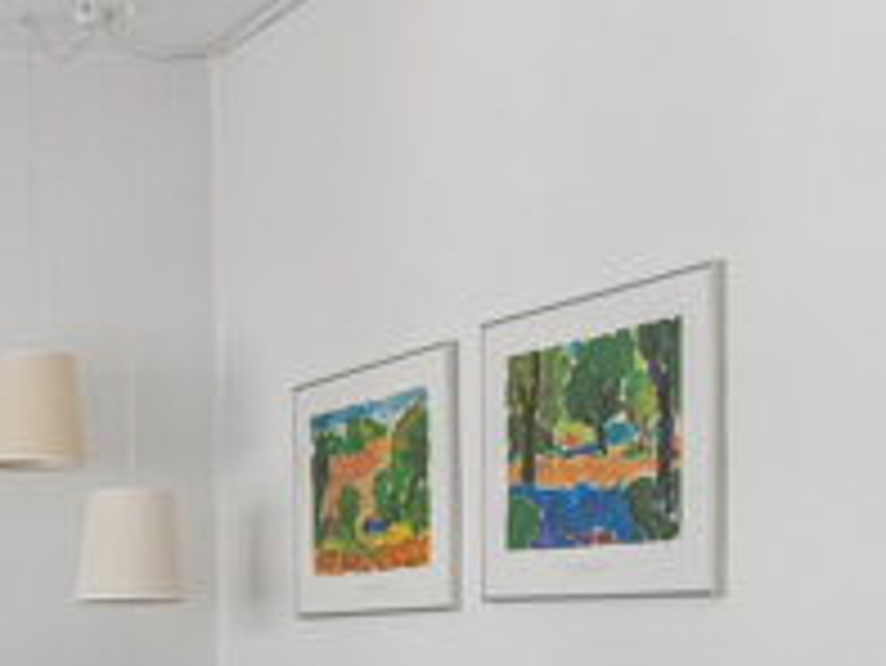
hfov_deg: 20.4
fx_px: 1945
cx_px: -585
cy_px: 695
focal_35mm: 76
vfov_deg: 18.8
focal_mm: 13
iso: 200
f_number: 8
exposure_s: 1/3.33
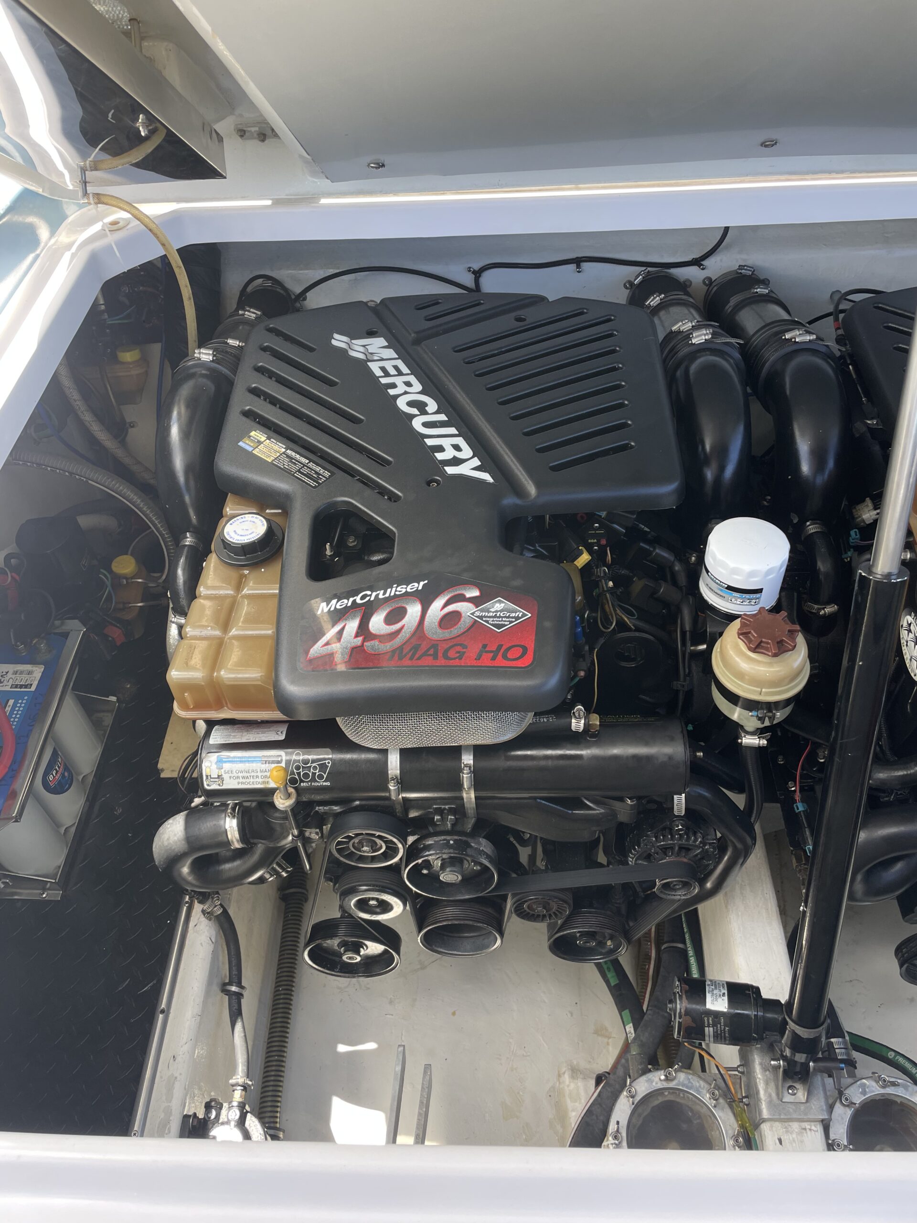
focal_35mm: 26
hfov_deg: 53.1
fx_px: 918
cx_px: 458
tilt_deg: -53.3
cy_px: 612
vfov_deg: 67.3
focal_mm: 4.2
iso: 32
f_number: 1.6
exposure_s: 1/205
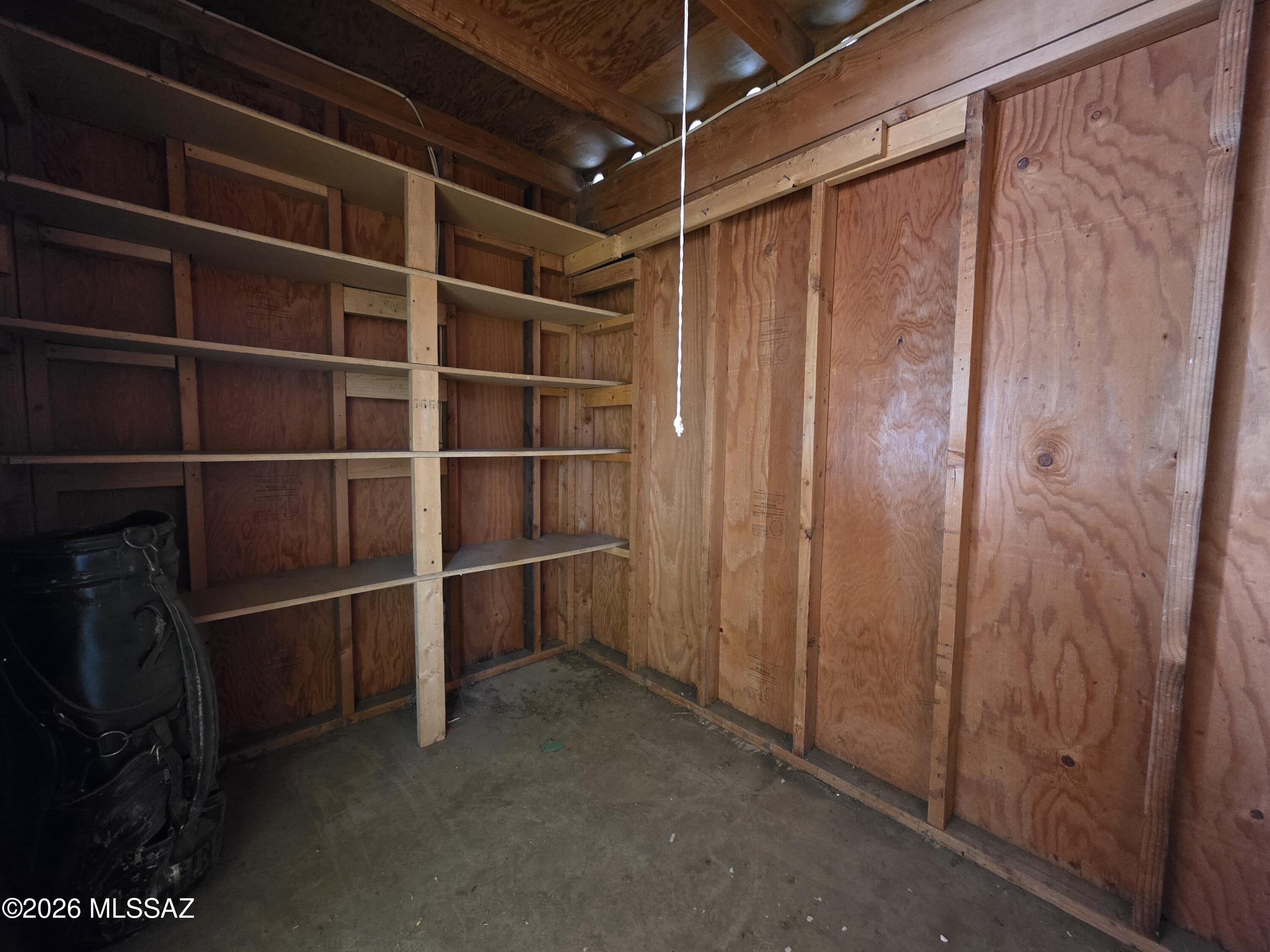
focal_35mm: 13
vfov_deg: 89.9
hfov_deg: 106.2
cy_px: 476
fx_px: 477
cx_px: 635
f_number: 1.9
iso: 1250
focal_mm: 2.2
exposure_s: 1/60
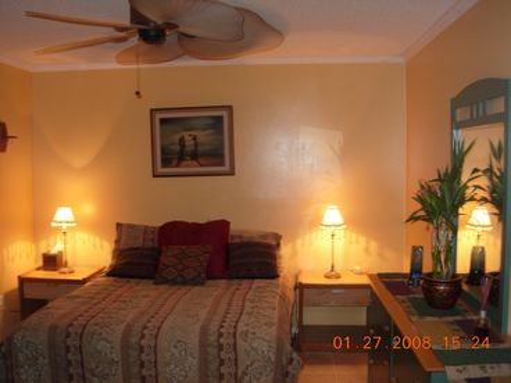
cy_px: 192
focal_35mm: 36
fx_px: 531
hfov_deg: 51.4
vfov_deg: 39.7
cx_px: 256
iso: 115
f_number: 3.8
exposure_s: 1/5.6
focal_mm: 7.5
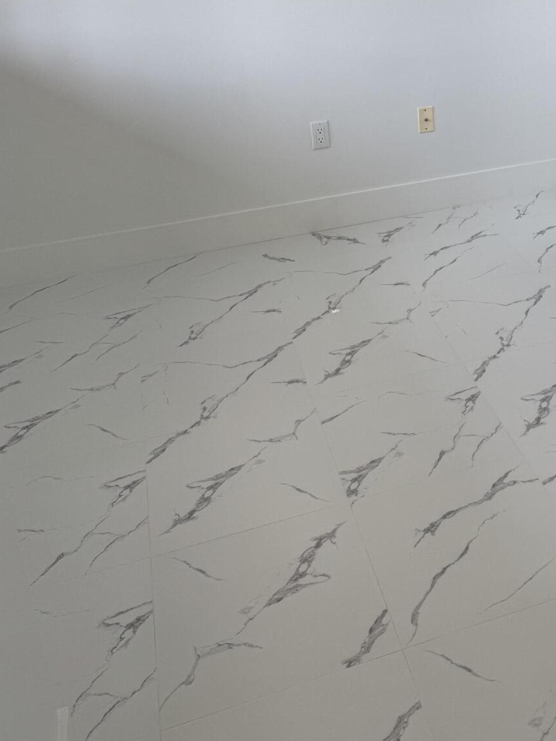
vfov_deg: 42.2
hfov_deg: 33.1
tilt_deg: -17.1
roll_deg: +2.8
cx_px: 464
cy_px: 119
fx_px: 900
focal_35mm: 42
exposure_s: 1/258
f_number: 1.78
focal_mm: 6.76
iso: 64
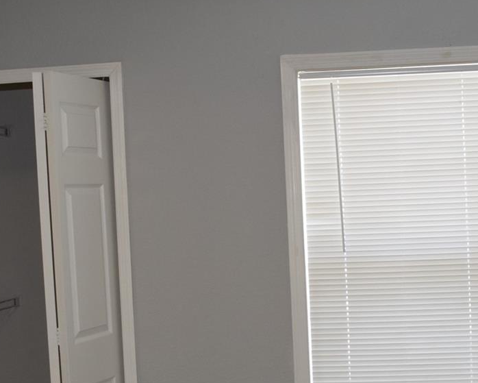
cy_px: 292
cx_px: 286
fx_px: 1005
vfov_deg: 21.4
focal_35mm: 71
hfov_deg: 26.7
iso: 800
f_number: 5.6
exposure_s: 1/125
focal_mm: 22
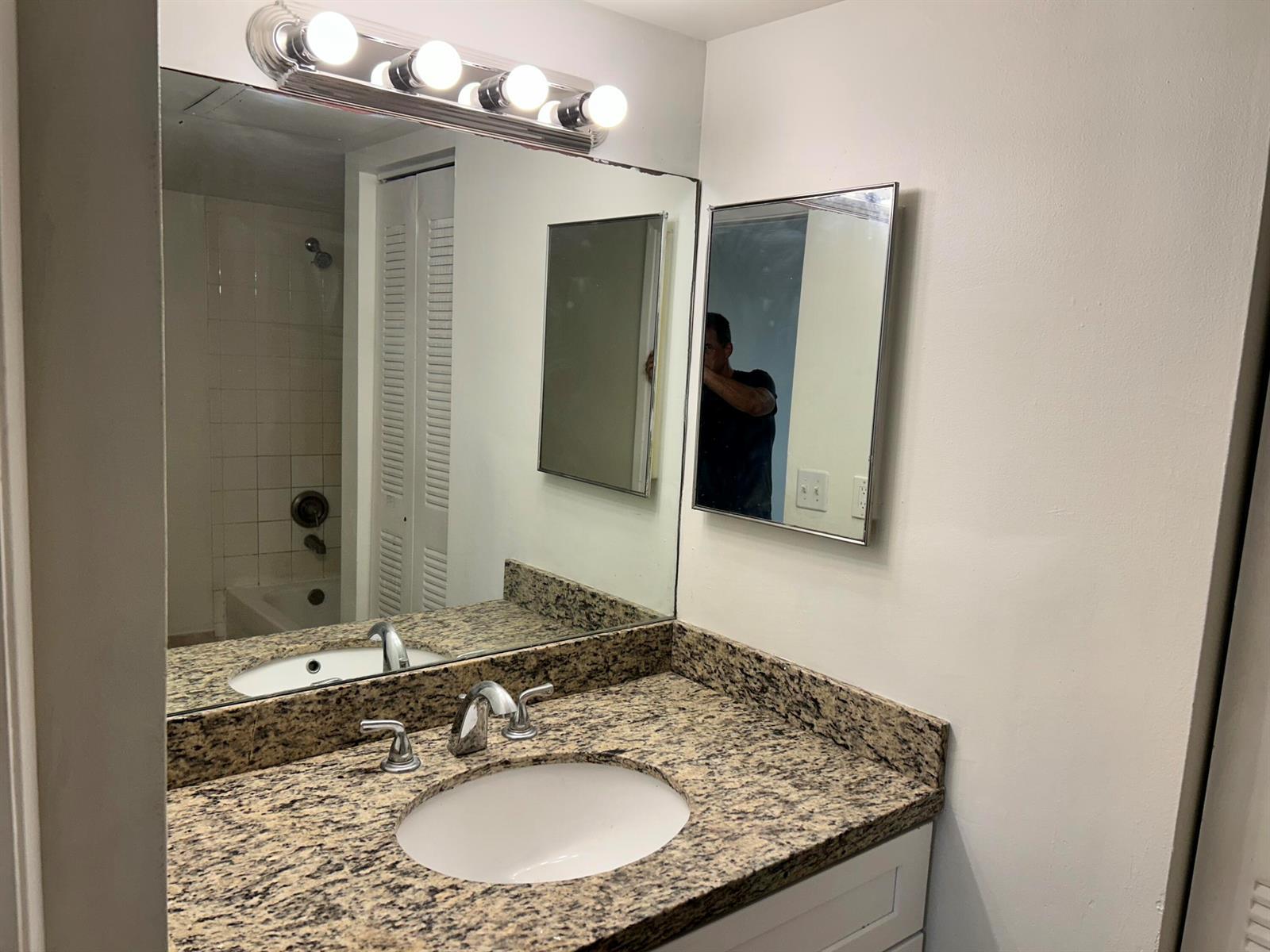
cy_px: 476
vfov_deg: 53.1
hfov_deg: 67.3
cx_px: 635
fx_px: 954
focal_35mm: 26
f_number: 1.5
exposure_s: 1/120
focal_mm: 5.7
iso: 40
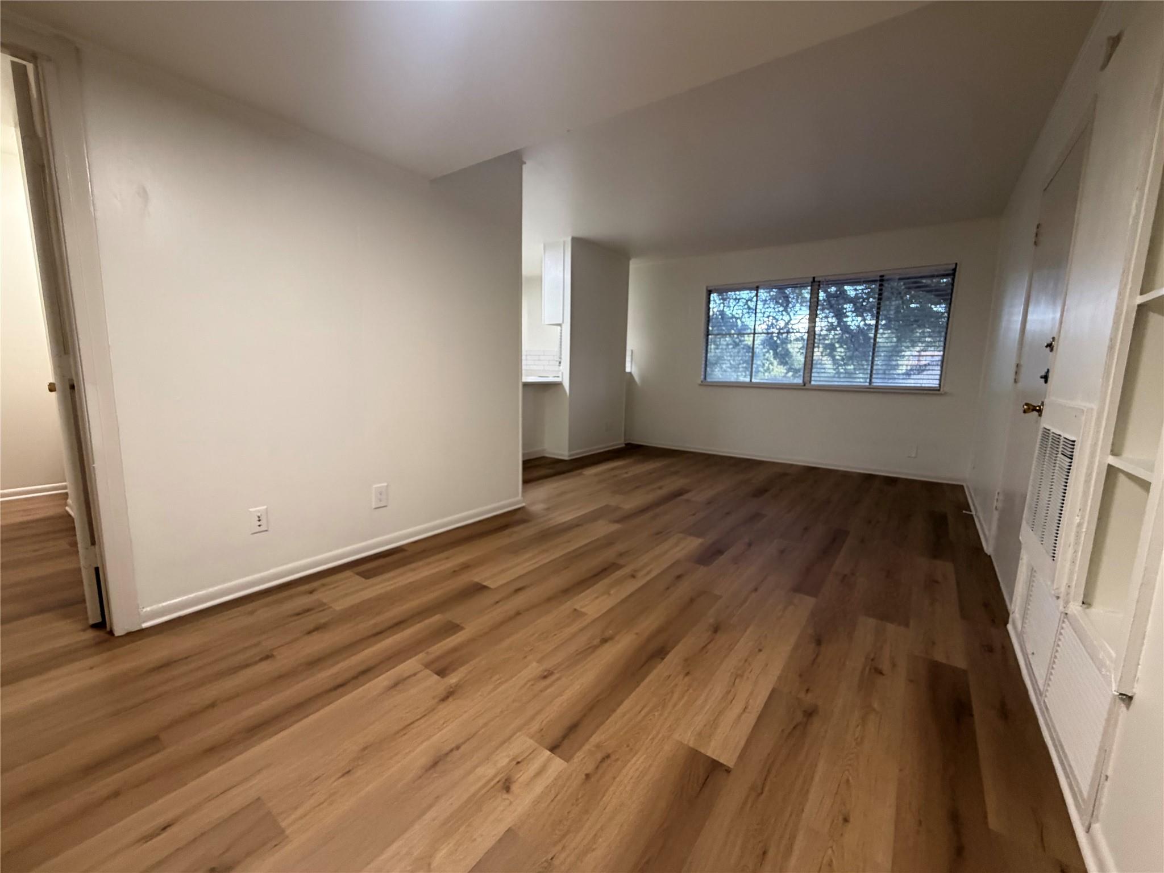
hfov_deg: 102.1
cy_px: 436
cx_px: 582
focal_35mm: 14
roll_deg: -1.2
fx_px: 471
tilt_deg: -7.9
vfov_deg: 85.7
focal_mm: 2.22
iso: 400
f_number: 2.2
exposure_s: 1/60
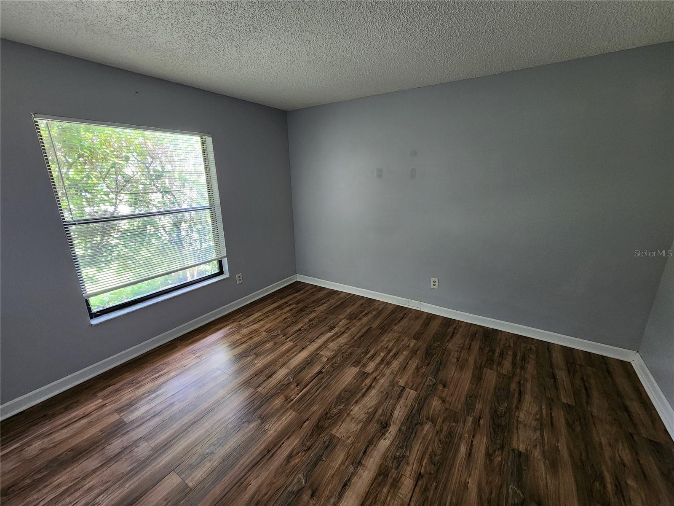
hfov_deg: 106.2
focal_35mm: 13
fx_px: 253
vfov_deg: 89.9
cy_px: 253
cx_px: 337
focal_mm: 2.2
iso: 320
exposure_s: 1/30
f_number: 2.2
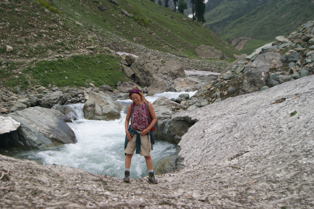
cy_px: 104
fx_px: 314
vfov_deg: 36.9
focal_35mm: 36
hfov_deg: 53.1
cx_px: 157
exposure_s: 1/80
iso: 100
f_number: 10
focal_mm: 24
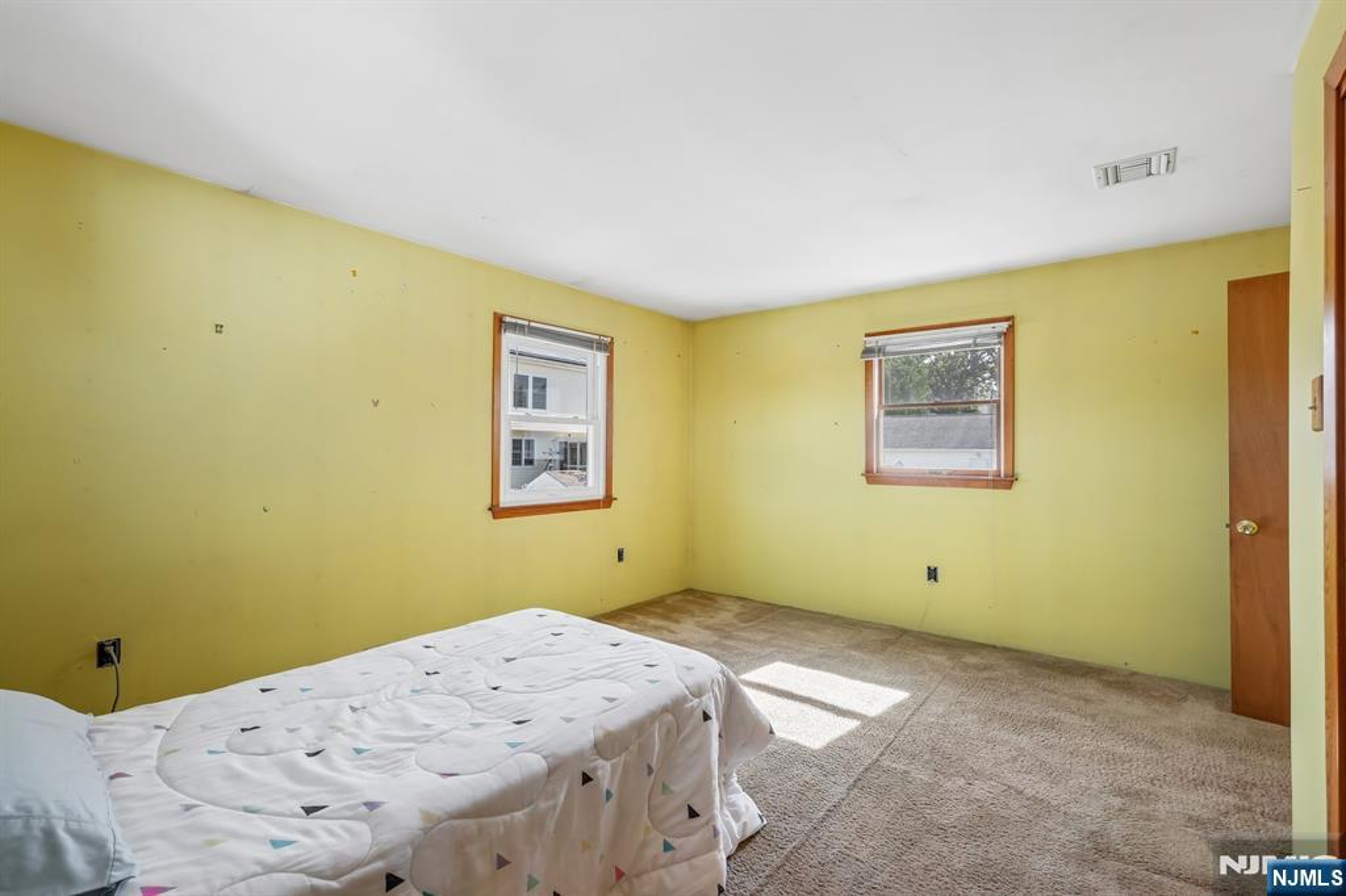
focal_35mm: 16
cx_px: 673
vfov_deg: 73.7
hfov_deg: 96.8
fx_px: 598
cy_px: 448
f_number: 8
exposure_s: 1/30
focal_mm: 16
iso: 125
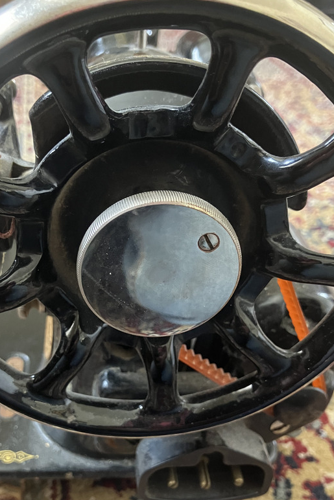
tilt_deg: -35.9
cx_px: 154
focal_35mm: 38
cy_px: 293
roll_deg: -3.8
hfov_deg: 35.1
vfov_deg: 50.4
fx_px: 529
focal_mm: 3.99
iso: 400
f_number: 1.8
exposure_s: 1/40
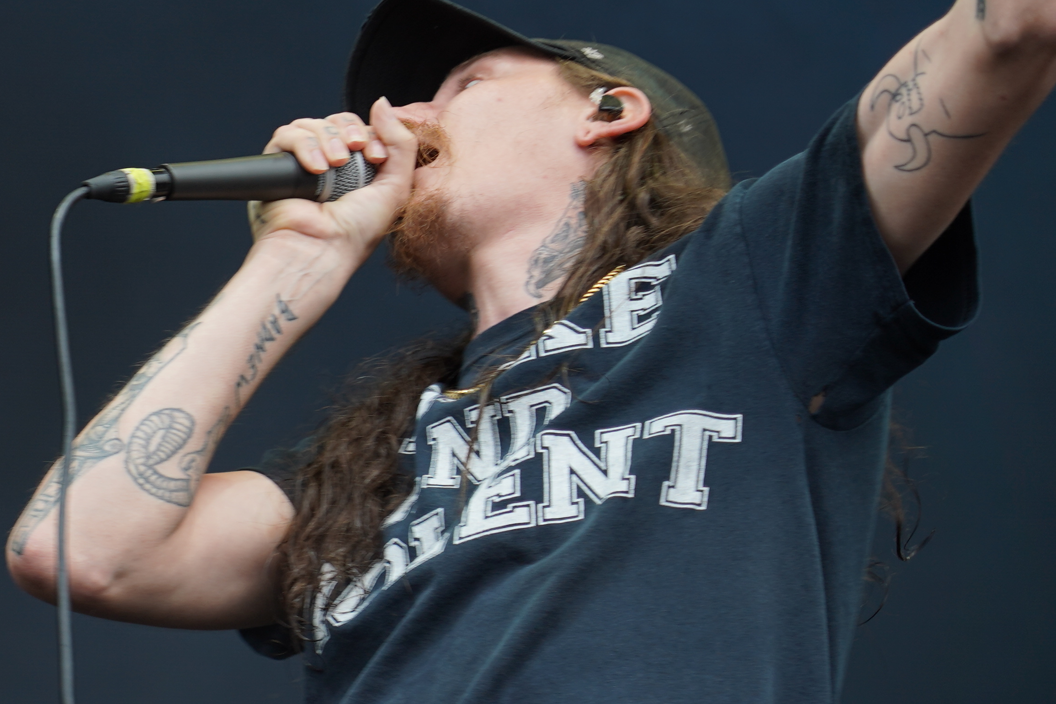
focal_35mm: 257
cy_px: 589
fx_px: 7539
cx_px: -247
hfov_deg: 7.9
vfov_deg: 5.3
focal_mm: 99
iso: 100
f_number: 4.5
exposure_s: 1/125
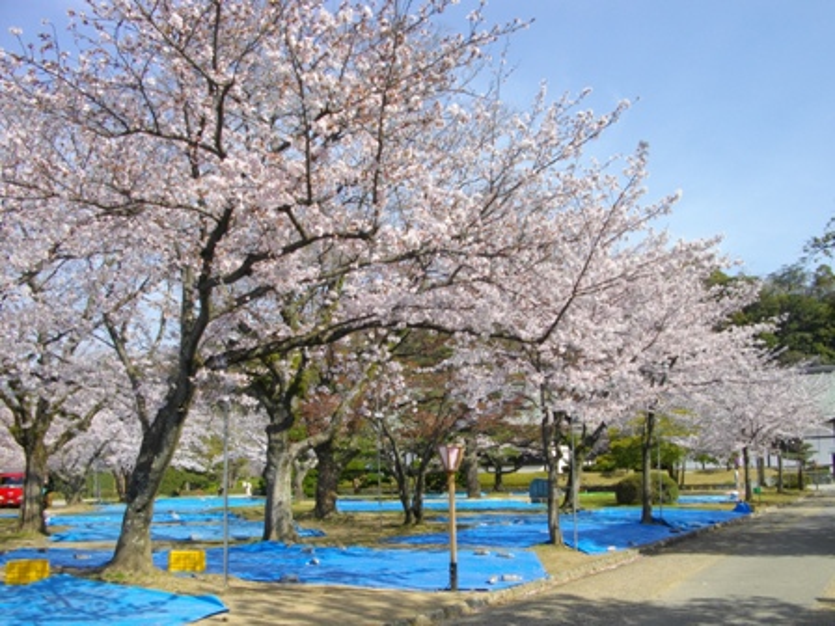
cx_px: 418
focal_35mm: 32
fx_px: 772
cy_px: 313
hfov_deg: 56.8
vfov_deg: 44.2
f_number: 5.5
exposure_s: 1/320
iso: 100
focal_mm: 5.7
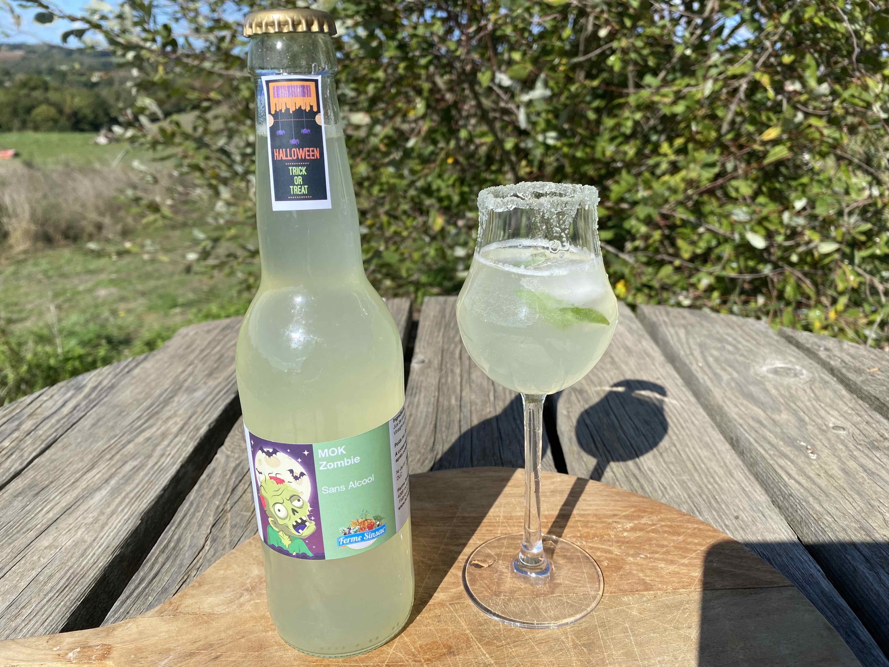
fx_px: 668
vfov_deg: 53.1
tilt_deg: -20.1
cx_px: 444
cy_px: 334
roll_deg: -2.8
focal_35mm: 26
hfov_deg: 67.3
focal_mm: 4.25
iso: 32
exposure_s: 1/2755
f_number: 1.8
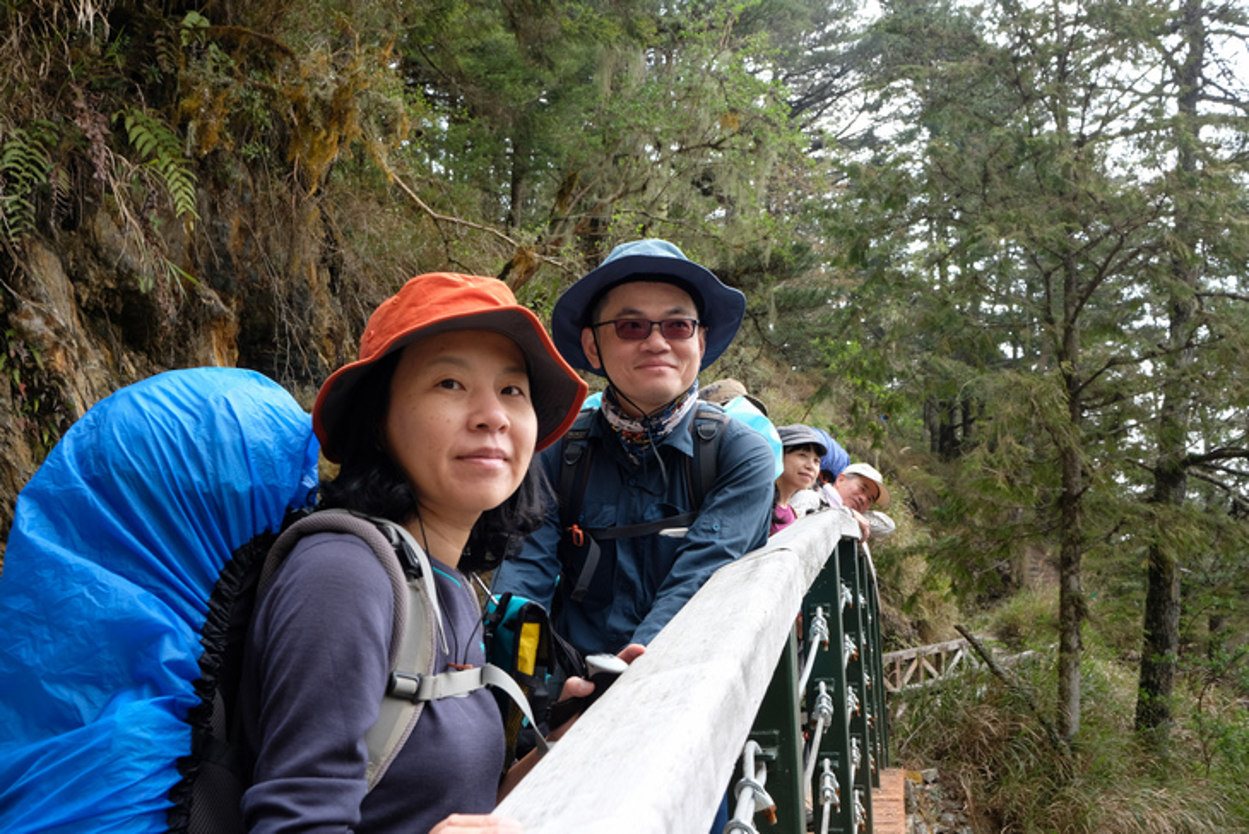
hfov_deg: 54.4
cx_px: 624
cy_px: 417
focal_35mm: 35
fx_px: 1214
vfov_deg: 37.9
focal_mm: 23
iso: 200
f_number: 8
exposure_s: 1/28
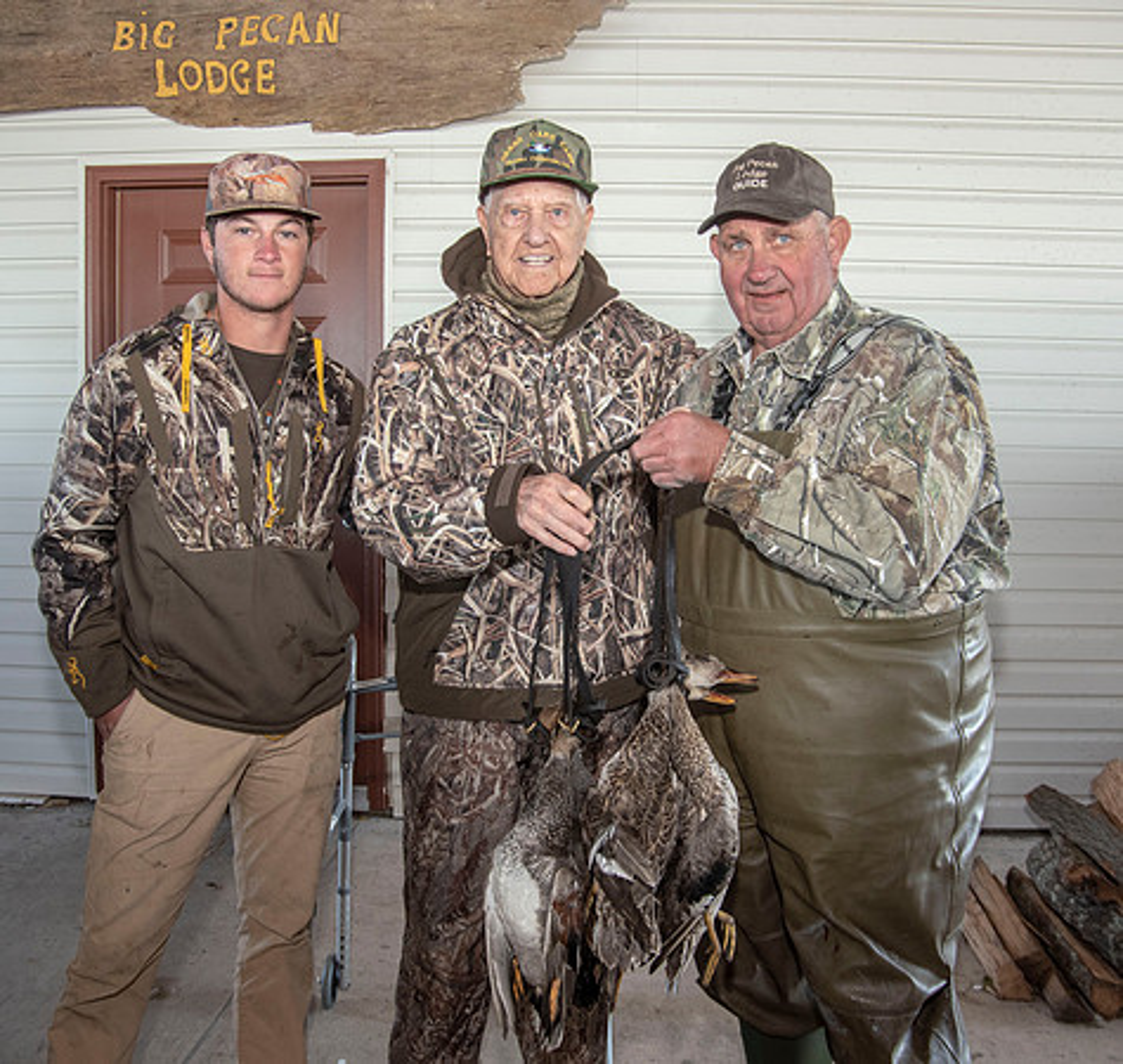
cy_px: 519
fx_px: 1088
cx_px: 597
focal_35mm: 30
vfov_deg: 52.1
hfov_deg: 54.5
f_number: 5.6
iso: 1250
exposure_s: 1/125
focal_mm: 24
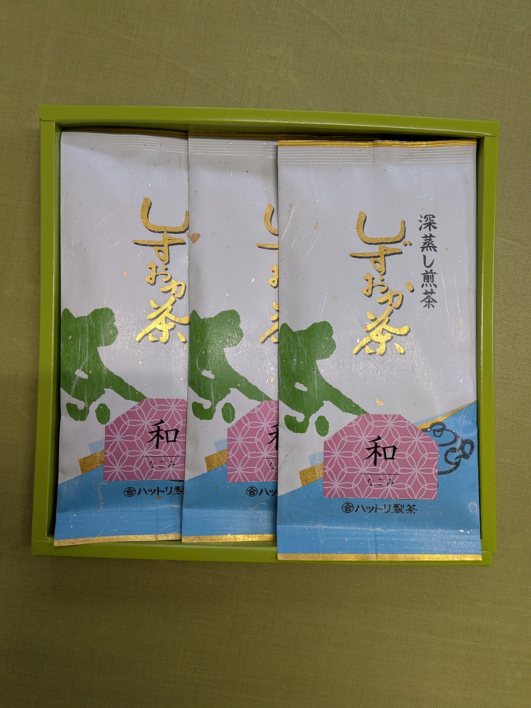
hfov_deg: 56.8
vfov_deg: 71.6
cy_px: 354
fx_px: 491
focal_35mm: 24
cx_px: 266
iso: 30
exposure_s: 1/205
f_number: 1.7
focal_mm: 4.53
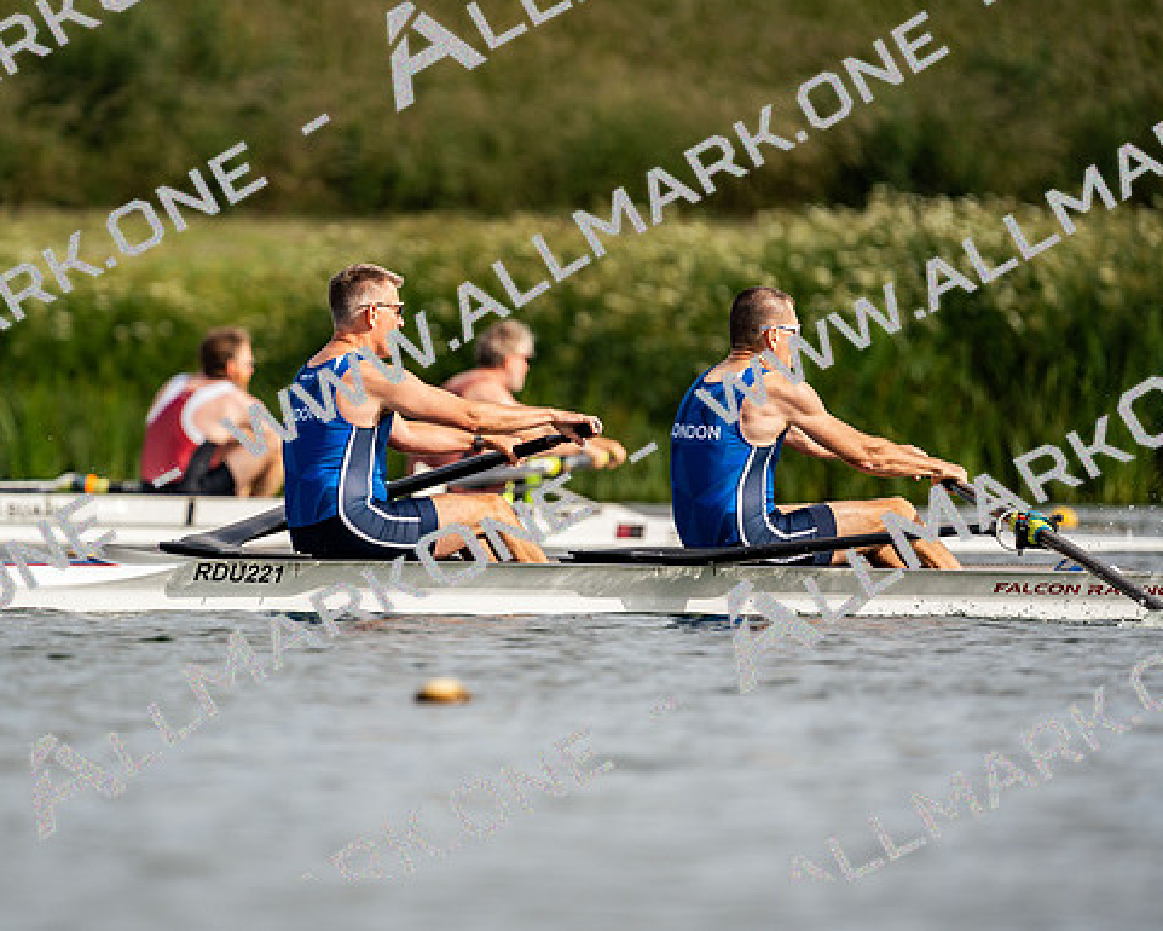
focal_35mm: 679
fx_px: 23376
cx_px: 520
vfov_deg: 2.3
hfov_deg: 2.8
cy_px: 466
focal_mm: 600
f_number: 6.3
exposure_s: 1/2000
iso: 250
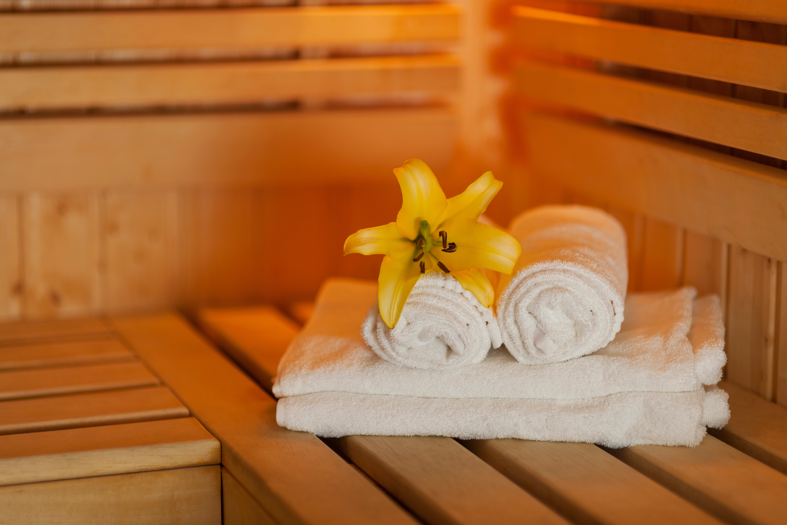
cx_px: 394
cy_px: 262
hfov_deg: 23.9
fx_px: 1858
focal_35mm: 85
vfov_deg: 16.1
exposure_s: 1/80
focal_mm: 85
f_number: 1.4
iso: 100
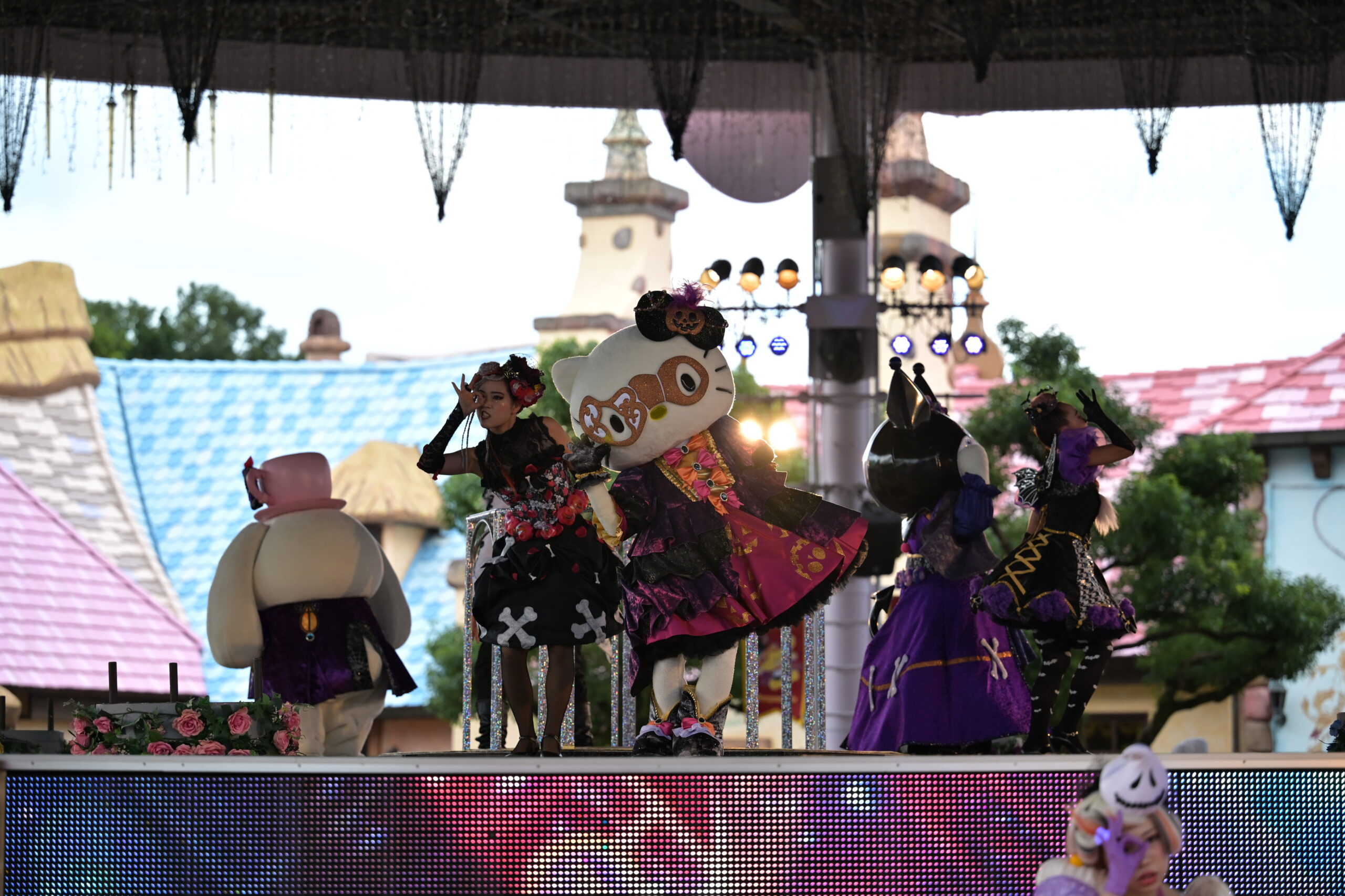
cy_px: 448
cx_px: 672
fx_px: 3848
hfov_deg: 19.8
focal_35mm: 103
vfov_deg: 13.3
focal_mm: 103
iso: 800
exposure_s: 1/1600
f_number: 2.8
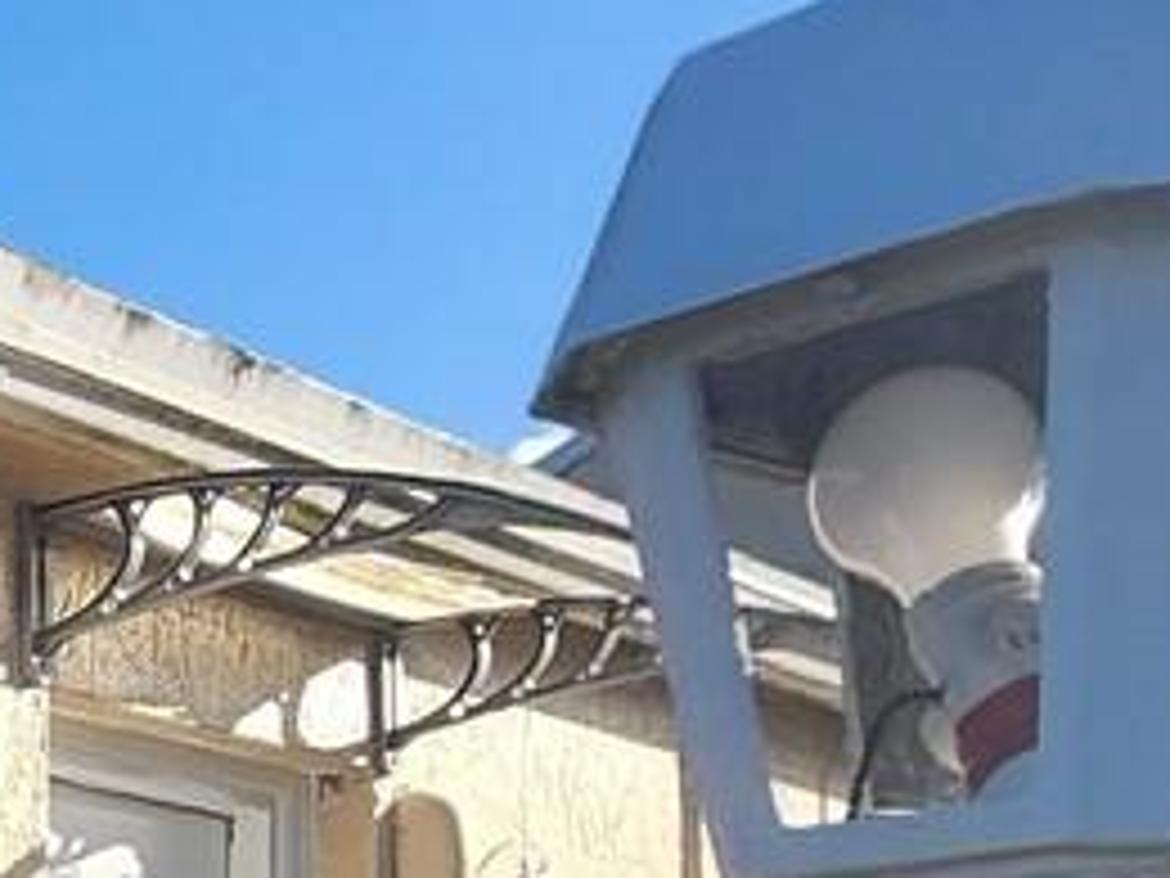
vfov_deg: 16.6
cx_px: -706
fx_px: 2704
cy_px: 1364
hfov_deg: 20.1
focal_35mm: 80
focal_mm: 2.2
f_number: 2.2
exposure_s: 1/1546
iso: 50
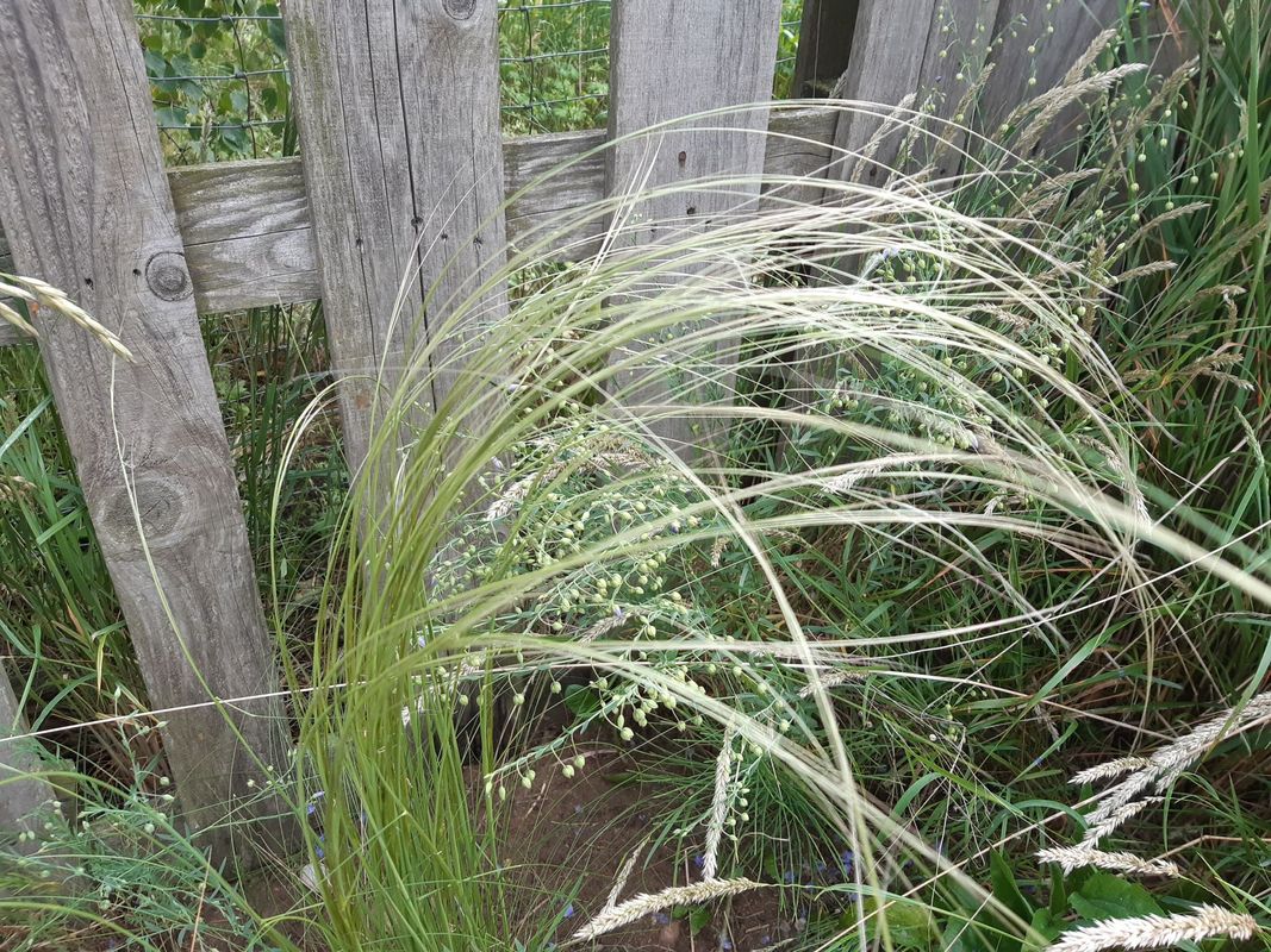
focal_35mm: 26
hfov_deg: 67.3
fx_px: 955
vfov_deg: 53.1
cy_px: 476
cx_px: 636
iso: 64
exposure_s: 1/100
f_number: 1.7
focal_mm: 3.92
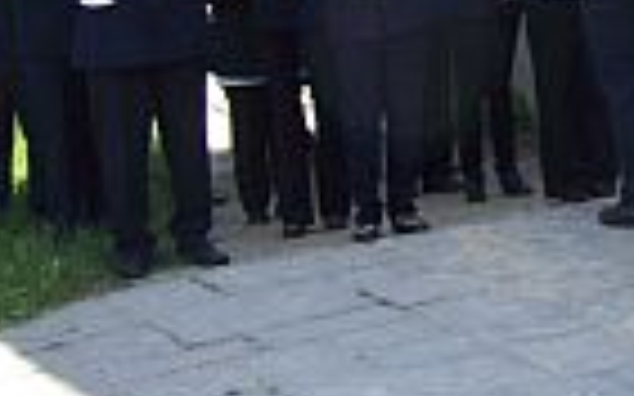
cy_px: -90
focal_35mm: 162
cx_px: 967
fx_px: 2798
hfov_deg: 12.3
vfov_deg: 8.0
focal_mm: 8
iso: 64
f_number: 3
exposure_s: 1/250
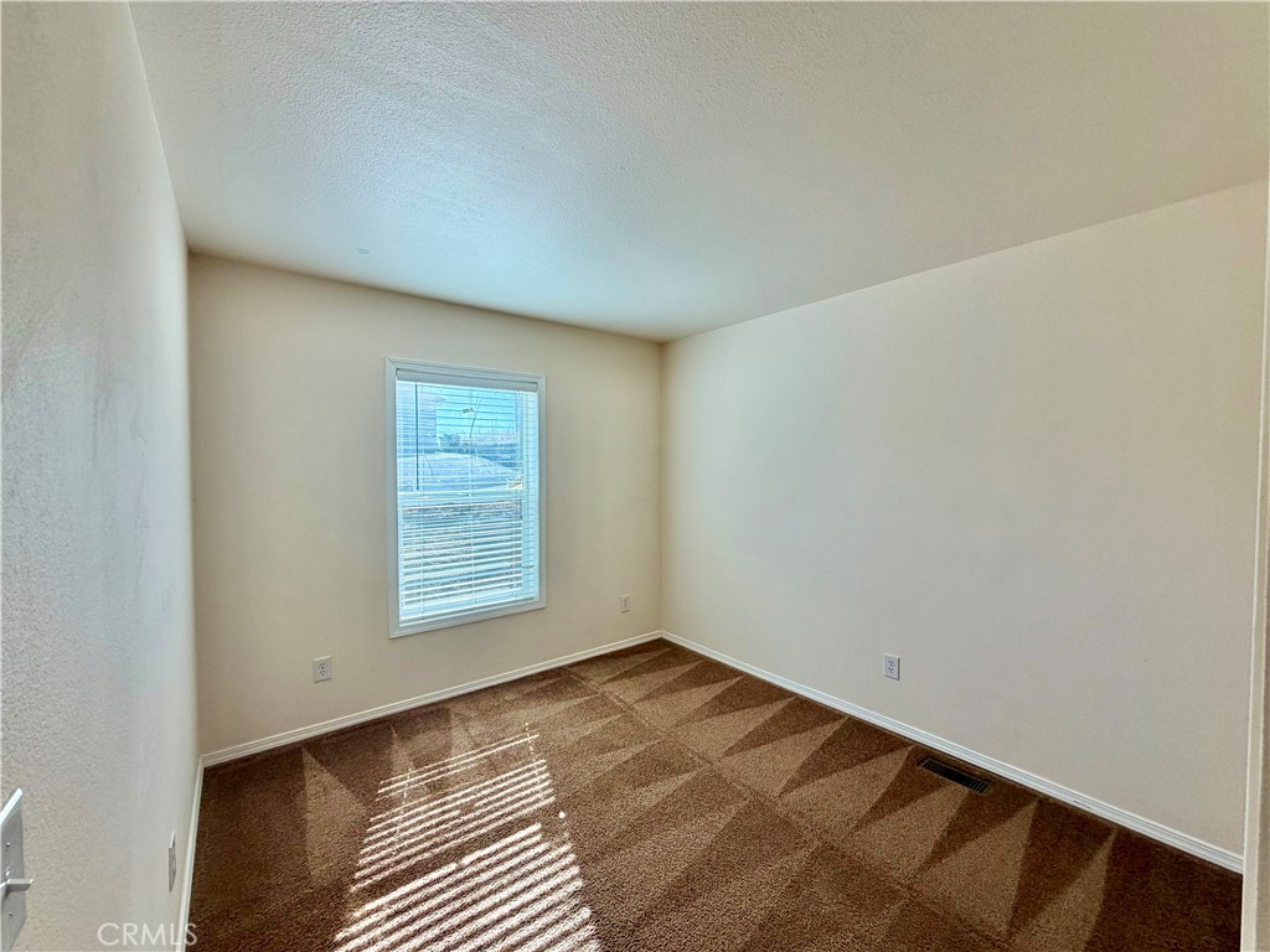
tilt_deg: -1.8
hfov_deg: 102.1
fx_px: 514
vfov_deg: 85.7
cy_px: 476
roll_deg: -0.4
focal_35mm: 14
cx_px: 635
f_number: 2.2
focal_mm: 2.22
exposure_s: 1/121
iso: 64
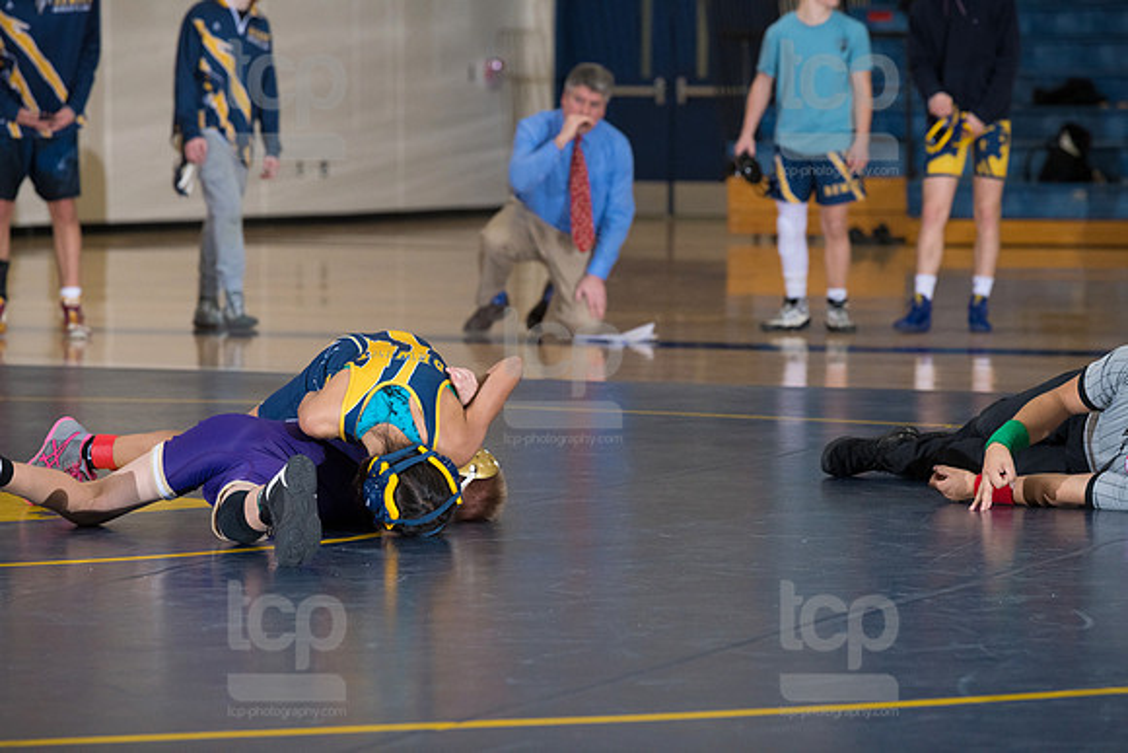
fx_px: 5484
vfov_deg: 7.9
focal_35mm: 175
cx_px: 564
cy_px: 376
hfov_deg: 11.7
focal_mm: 175
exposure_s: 1/250
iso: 1250
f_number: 5.6
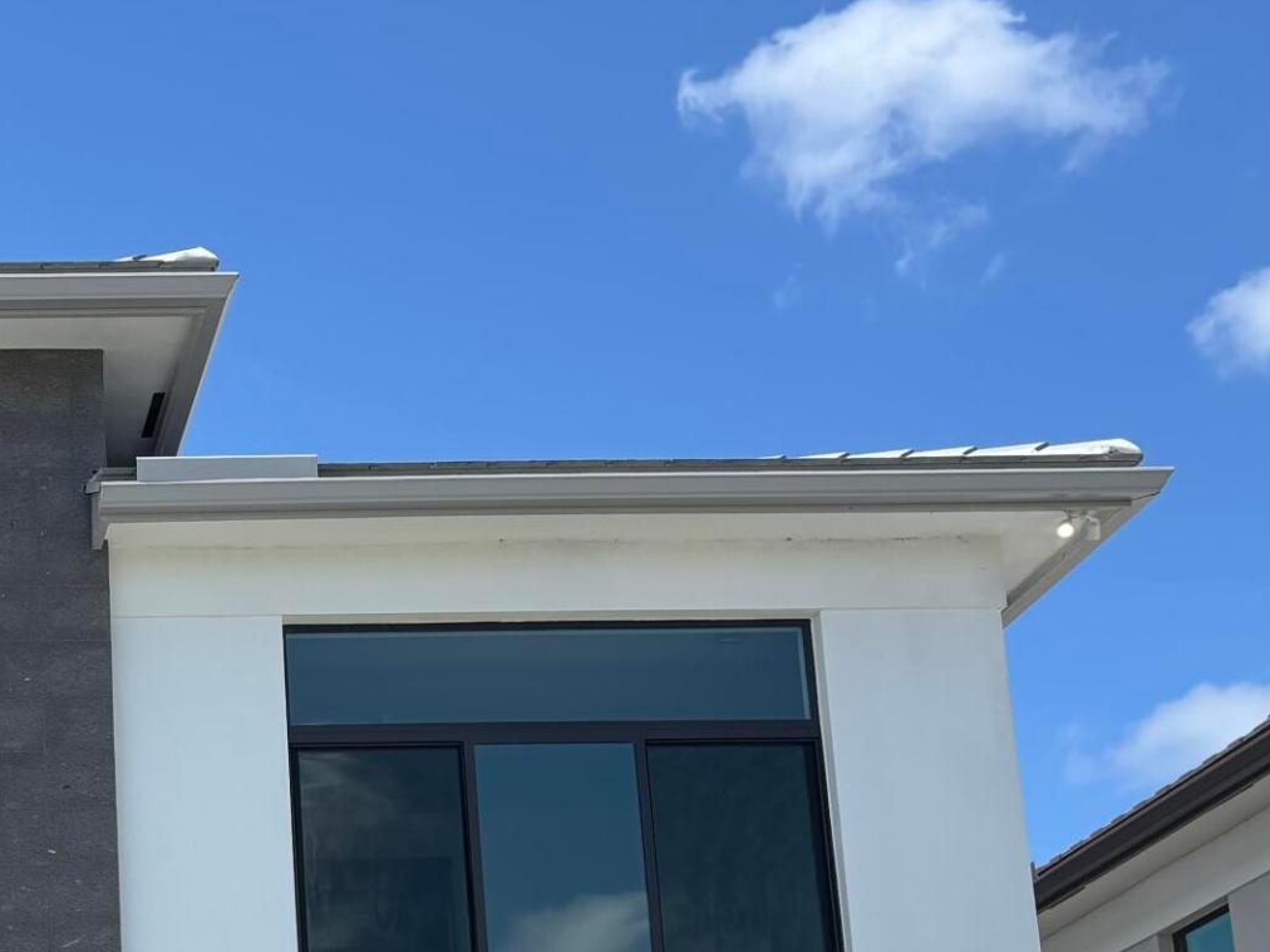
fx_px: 2715
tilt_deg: +13.9
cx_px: -225
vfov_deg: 19.2
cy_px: 1002
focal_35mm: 74
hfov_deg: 24.1
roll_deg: -0.4
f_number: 1.6
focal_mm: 5.96
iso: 50
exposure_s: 1/3205
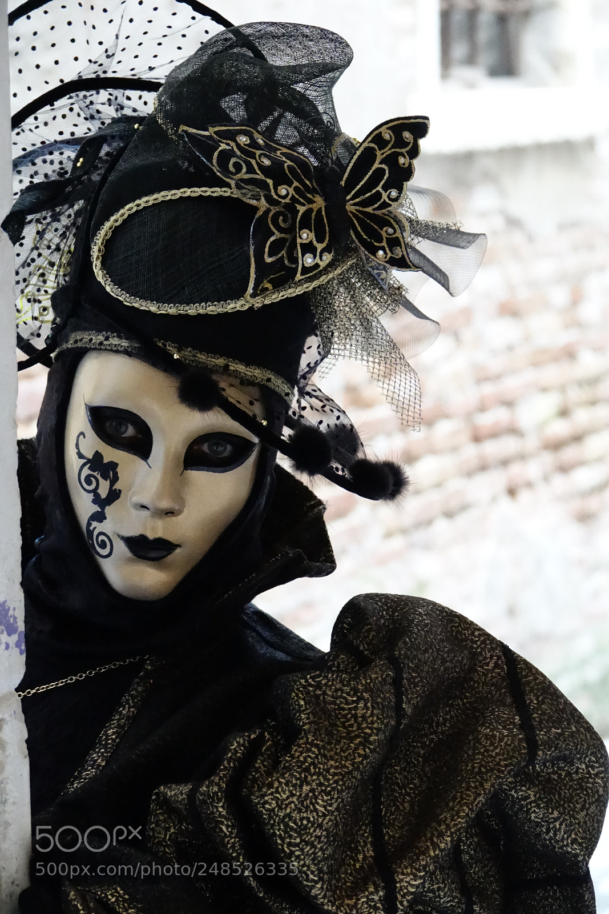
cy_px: 457
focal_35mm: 135
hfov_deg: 10.2
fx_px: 3425
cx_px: 304
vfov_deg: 15.2
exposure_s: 1/80
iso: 6400
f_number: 4
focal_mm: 49.51
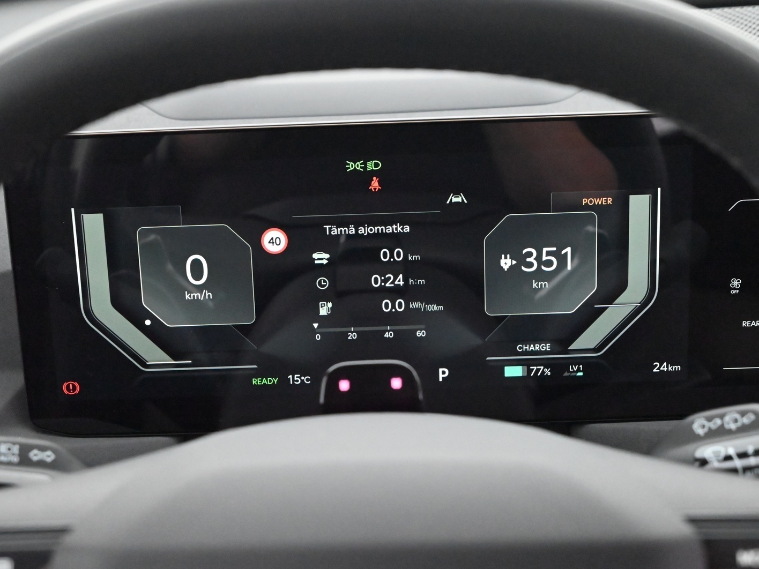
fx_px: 1206
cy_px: 281
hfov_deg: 34.9
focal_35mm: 55
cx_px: 366
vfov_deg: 26.6
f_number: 6.3
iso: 18000
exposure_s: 1/60
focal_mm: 50
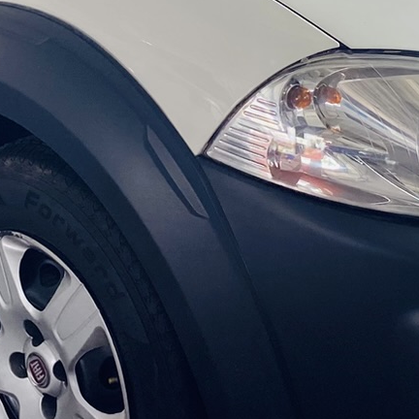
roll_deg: +2.3
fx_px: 1493
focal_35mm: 109
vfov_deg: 15.8
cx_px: 212
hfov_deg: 16.0
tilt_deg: -19.5
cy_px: 66
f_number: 1.8
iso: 50
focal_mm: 4.25
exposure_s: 1/121
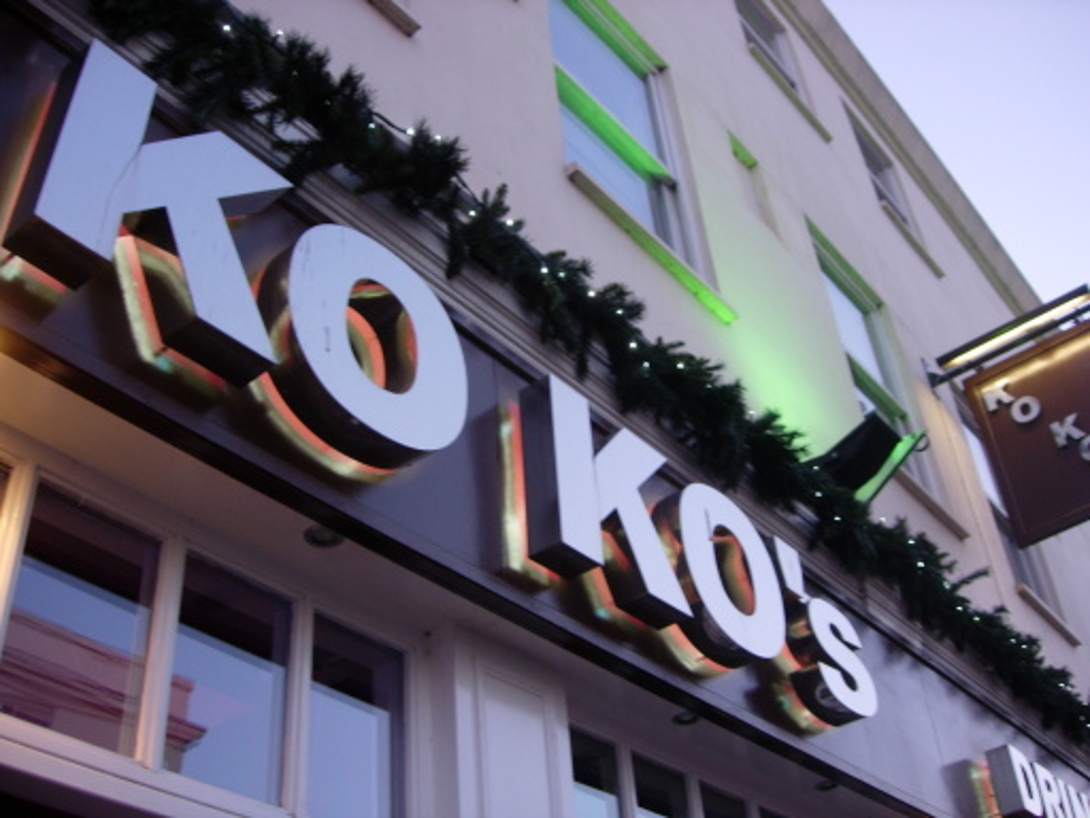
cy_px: 409
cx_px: 545
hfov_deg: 49.0
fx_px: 1197
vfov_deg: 37.7
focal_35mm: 38
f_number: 2.8
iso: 64
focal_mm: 7.8
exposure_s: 1/11.3
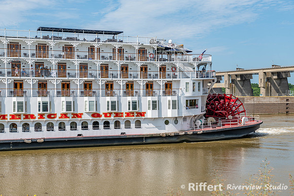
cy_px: 98
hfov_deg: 35.9
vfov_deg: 24.4
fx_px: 453
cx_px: 147
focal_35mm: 56
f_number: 8
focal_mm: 55
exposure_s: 1/160
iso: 64
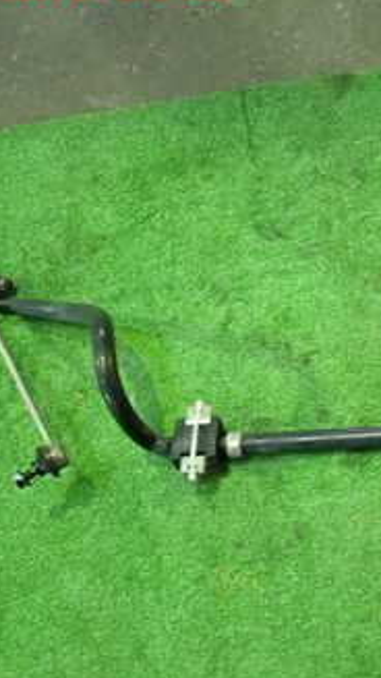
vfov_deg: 41.0
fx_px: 898
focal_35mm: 50
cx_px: 472
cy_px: 425
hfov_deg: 21.9
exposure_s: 1/30
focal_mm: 4.5
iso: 500
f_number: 2
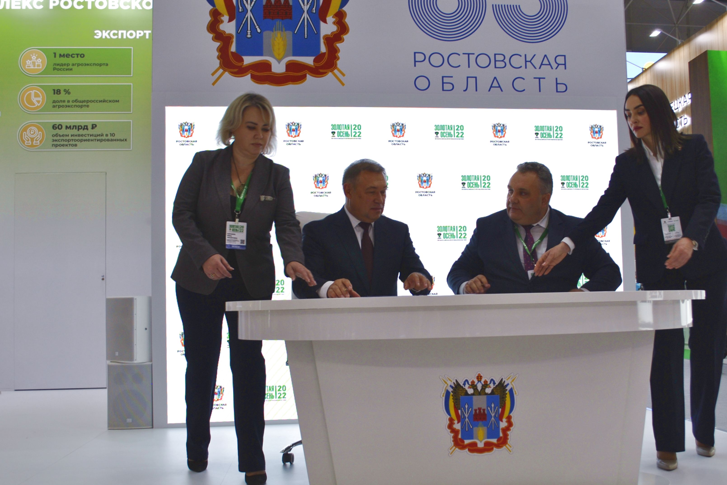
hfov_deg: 61.9
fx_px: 606
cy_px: 242
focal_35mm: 30
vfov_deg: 43.6
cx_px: 364
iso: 200
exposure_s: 1/100
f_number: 5
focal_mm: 20
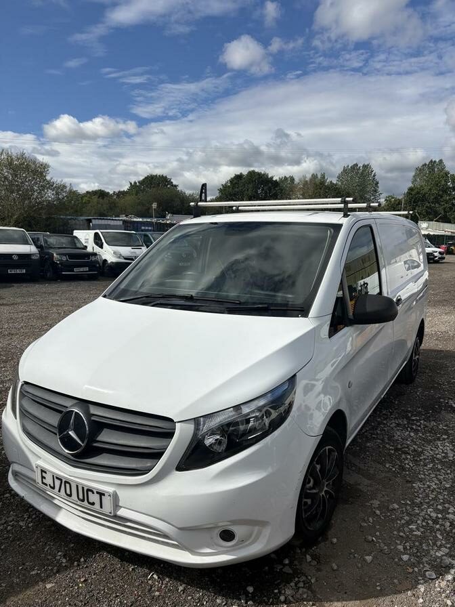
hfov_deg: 53.1
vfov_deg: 67.3
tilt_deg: -3.9
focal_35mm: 26
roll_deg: +6.0
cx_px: 228
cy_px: 304
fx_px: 456
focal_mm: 5.96
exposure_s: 1/8850
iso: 50
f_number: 1.6
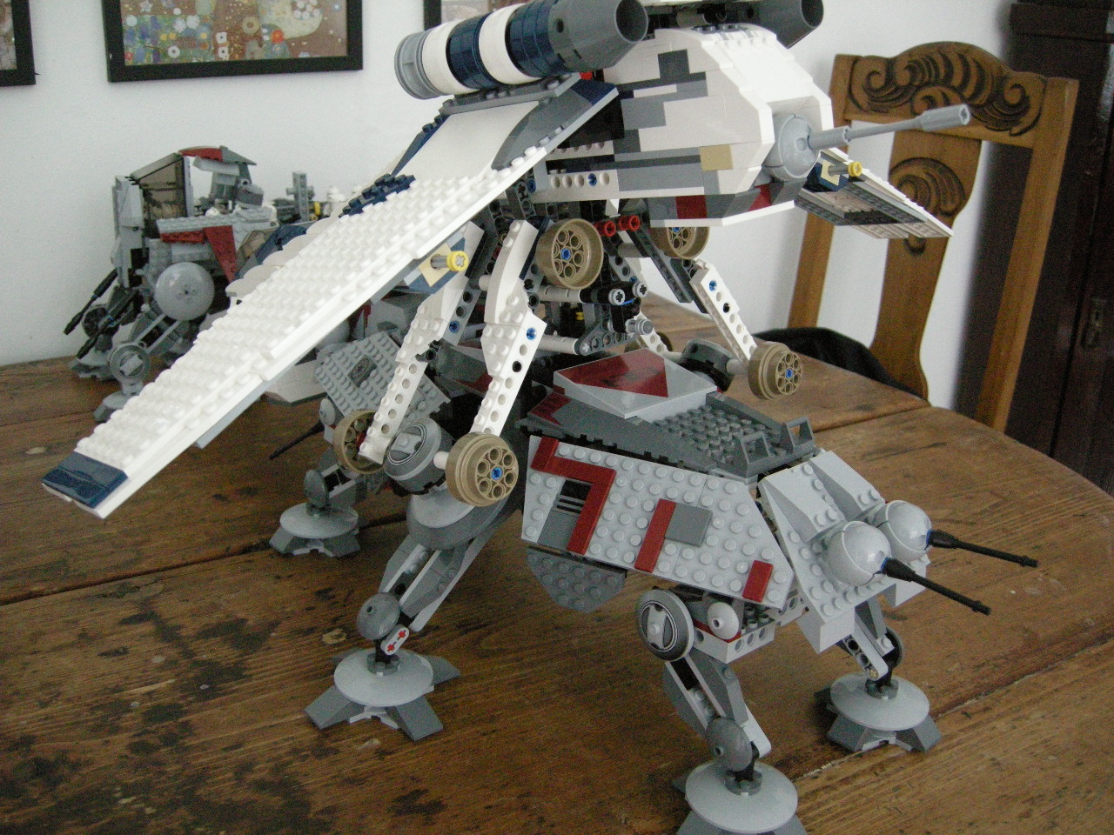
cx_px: 557
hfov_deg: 51.4
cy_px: 418
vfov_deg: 39.7
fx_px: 1159
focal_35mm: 36
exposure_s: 1/30
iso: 772
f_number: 2.7
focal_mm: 7.5
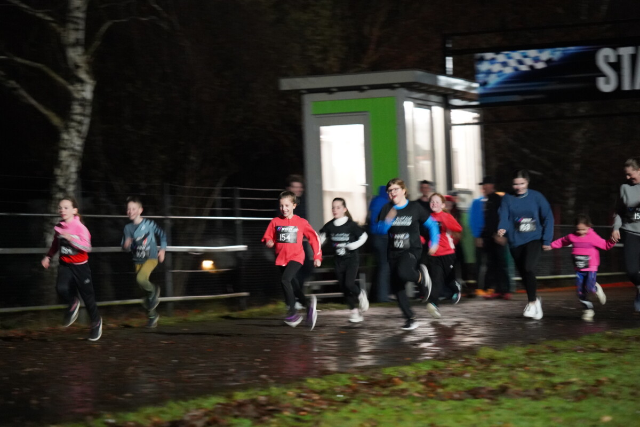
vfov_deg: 9.1
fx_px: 2666
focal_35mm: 150
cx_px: 320
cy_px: 214
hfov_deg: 13.7
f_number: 5
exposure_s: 1/30
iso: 12800
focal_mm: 150
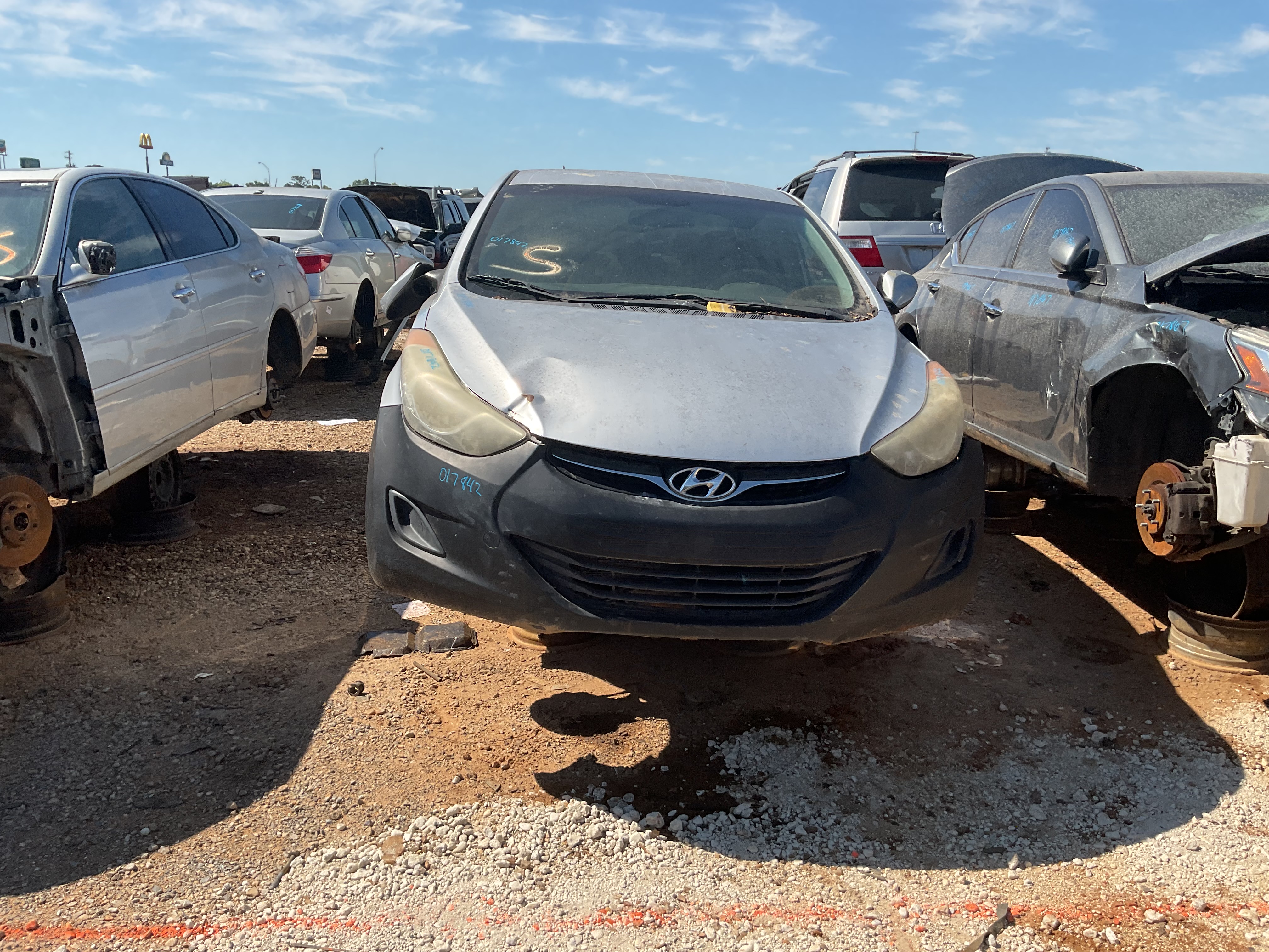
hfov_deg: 61.7
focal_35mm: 29
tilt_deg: -14.5
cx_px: 634
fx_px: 1063
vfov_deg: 48.2
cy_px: 476
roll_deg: -0.3
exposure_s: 1/1912
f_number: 1.8
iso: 16
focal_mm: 3
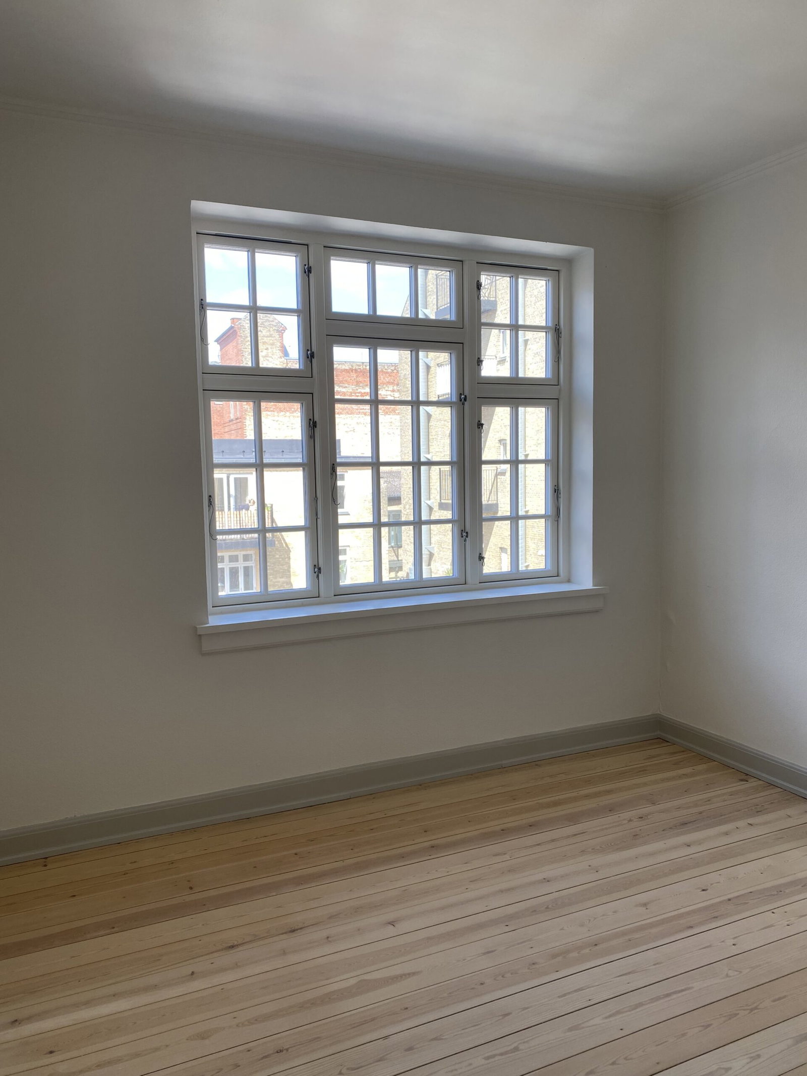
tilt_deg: -6.2
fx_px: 808
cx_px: 404
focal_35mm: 26
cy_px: 538
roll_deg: +0.8
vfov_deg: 67.3
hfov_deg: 53.1
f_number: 1.8
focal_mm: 4.25
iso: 32
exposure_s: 1/133
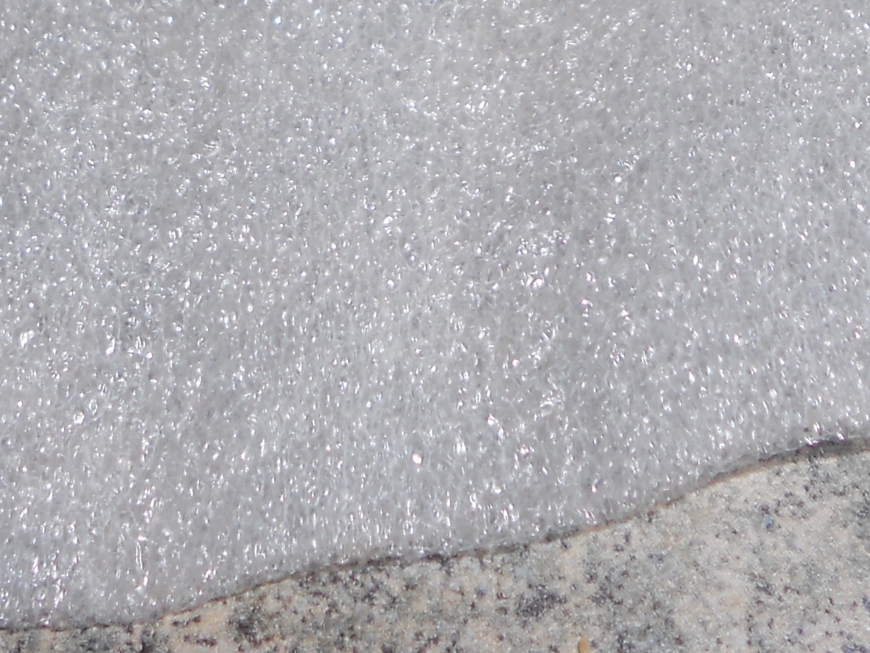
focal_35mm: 100
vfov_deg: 13.8
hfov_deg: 19.6
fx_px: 2513
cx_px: 376
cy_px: -362
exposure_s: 1/25
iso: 80
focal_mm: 5.8
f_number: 8.8
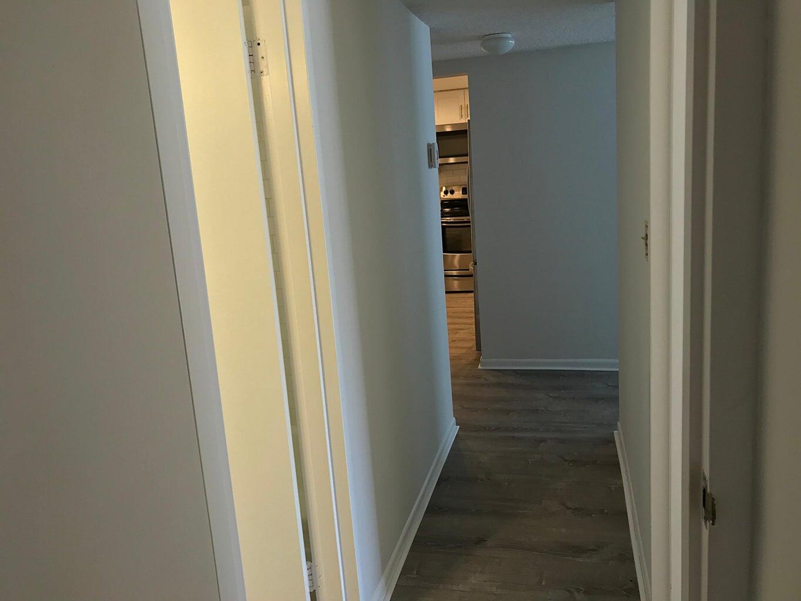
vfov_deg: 49.8
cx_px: 400
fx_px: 648
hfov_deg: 63.4
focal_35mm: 28
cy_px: 300
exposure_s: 1/30
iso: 32
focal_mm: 3.99
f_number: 1.8
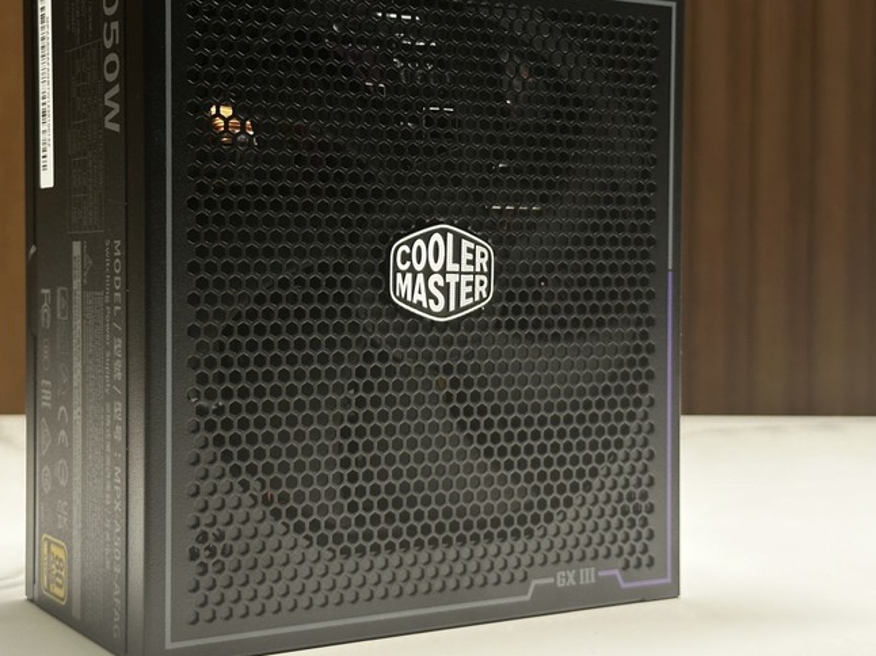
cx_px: 382
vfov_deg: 25.2
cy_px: 300
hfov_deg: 33.2
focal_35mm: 58
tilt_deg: -1.6
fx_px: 1467
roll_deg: -0.2
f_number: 1.78
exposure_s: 1/40
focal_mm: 6.86
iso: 250
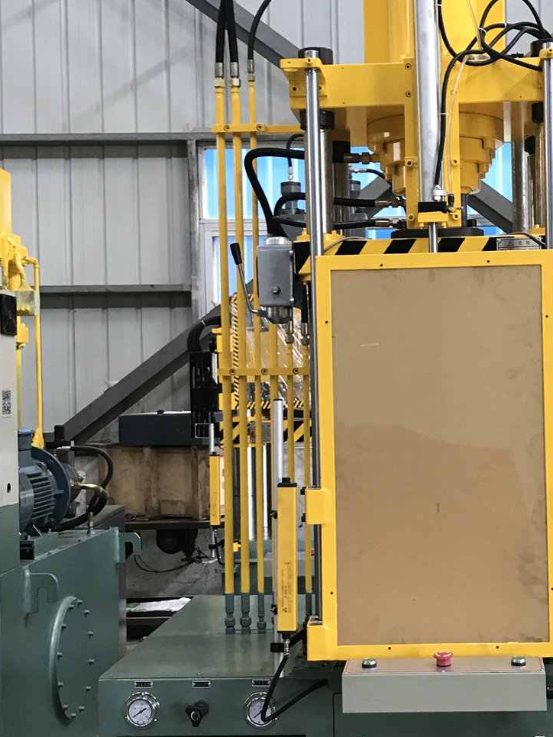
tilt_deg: -0.4
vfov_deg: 33.2
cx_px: 416
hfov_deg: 24.9
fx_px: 1236
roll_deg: +1.1
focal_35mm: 58
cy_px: 385
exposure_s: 1/17
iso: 50
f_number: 1.8
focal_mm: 3.99
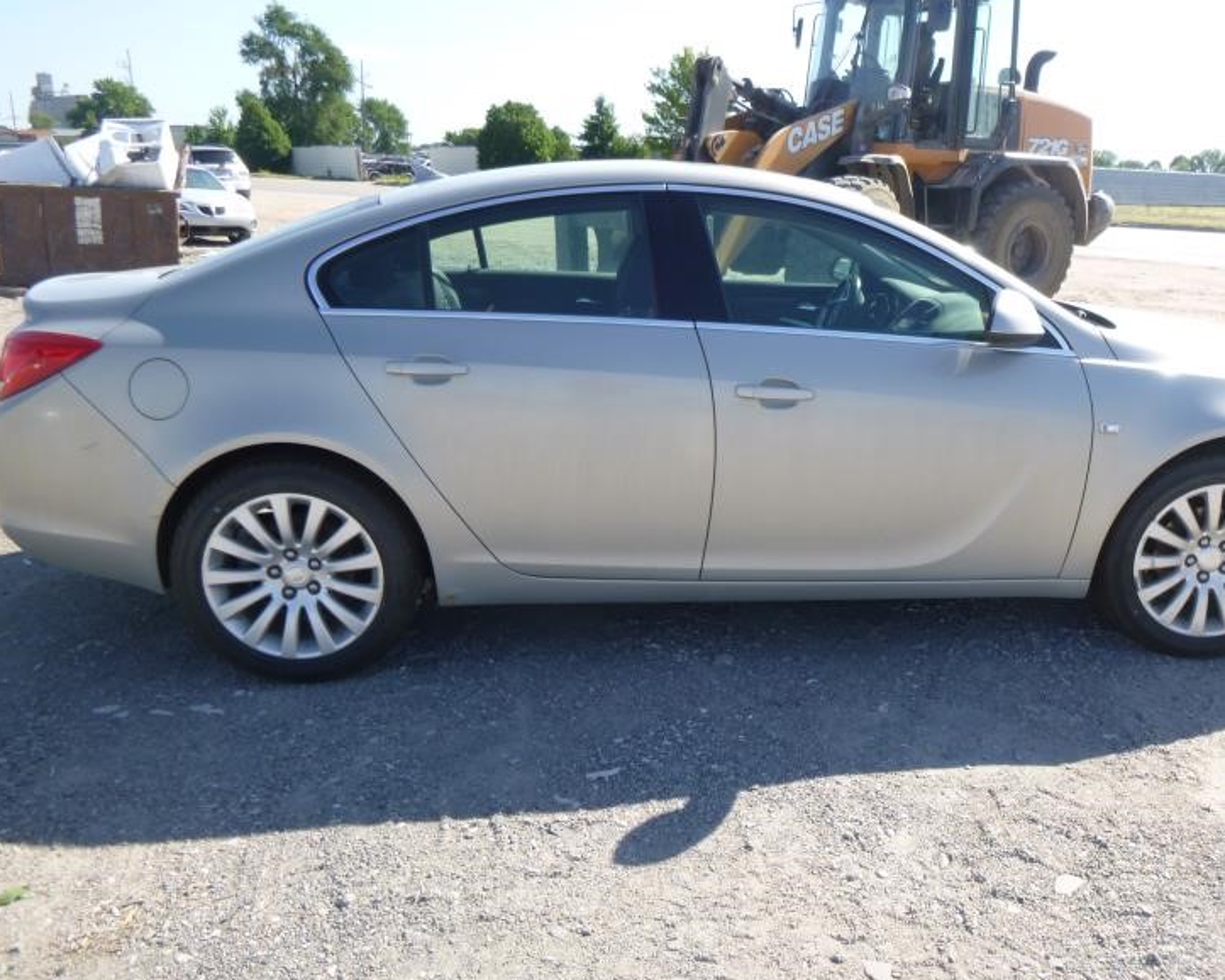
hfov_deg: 64.0
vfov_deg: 53.2
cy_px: 495
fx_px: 979
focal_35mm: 27
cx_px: 671
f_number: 3.9
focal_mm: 4.5
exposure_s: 1/250
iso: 100
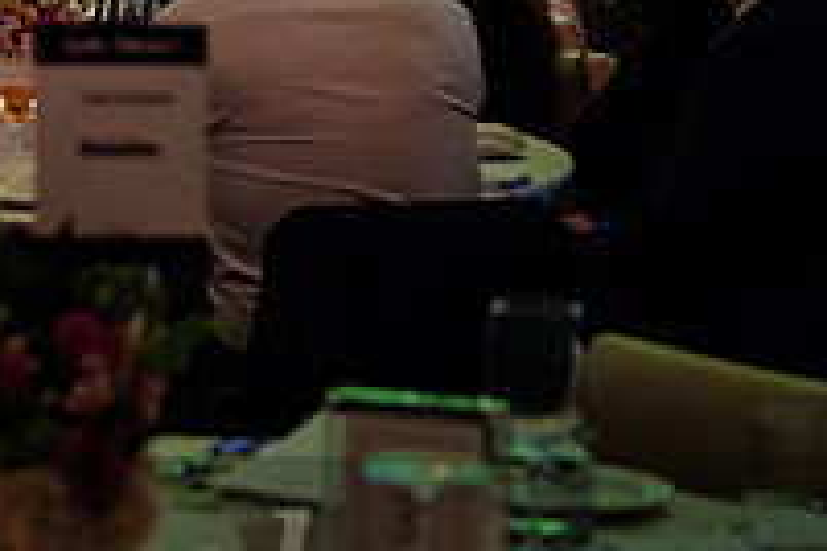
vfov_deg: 9.7
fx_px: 3216
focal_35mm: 140
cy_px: -43
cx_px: -361
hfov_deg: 13.9
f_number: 2.8
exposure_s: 1/200
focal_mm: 43
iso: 1000
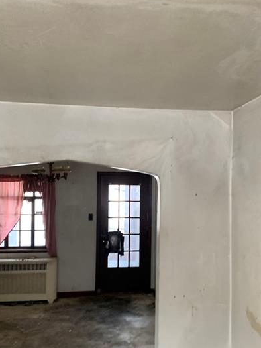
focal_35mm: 38
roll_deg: -0.3
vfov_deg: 48.7
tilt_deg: +2.5
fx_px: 382
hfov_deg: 37.7
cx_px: 134
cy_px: 205
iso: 250
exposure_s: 1/60
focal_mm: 4.25
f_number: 1.8
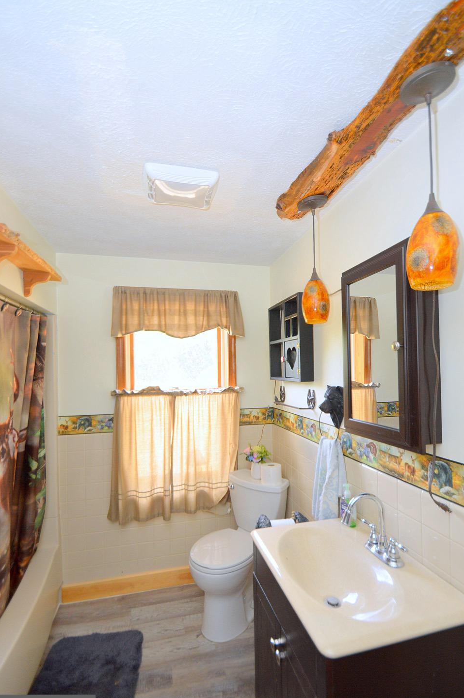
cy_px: 362
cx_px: 222
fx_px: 310
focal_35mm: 16
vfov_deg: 96.7
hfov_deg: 73.6
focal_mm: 10
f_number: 3.5
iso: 400
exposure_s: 1/60
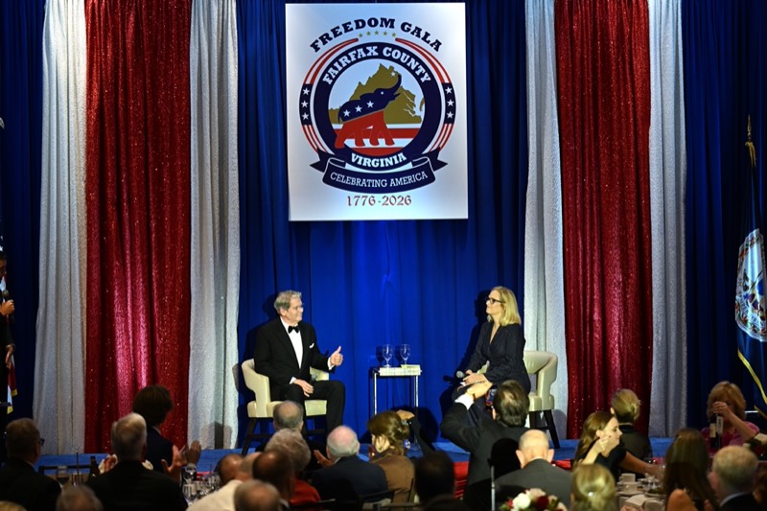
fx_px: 2343
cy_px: 256
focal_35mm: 110
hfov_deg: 18.6
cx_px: 384
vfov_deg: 12.4
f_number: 2.8
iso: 1400
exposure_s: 1/100
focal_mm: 110
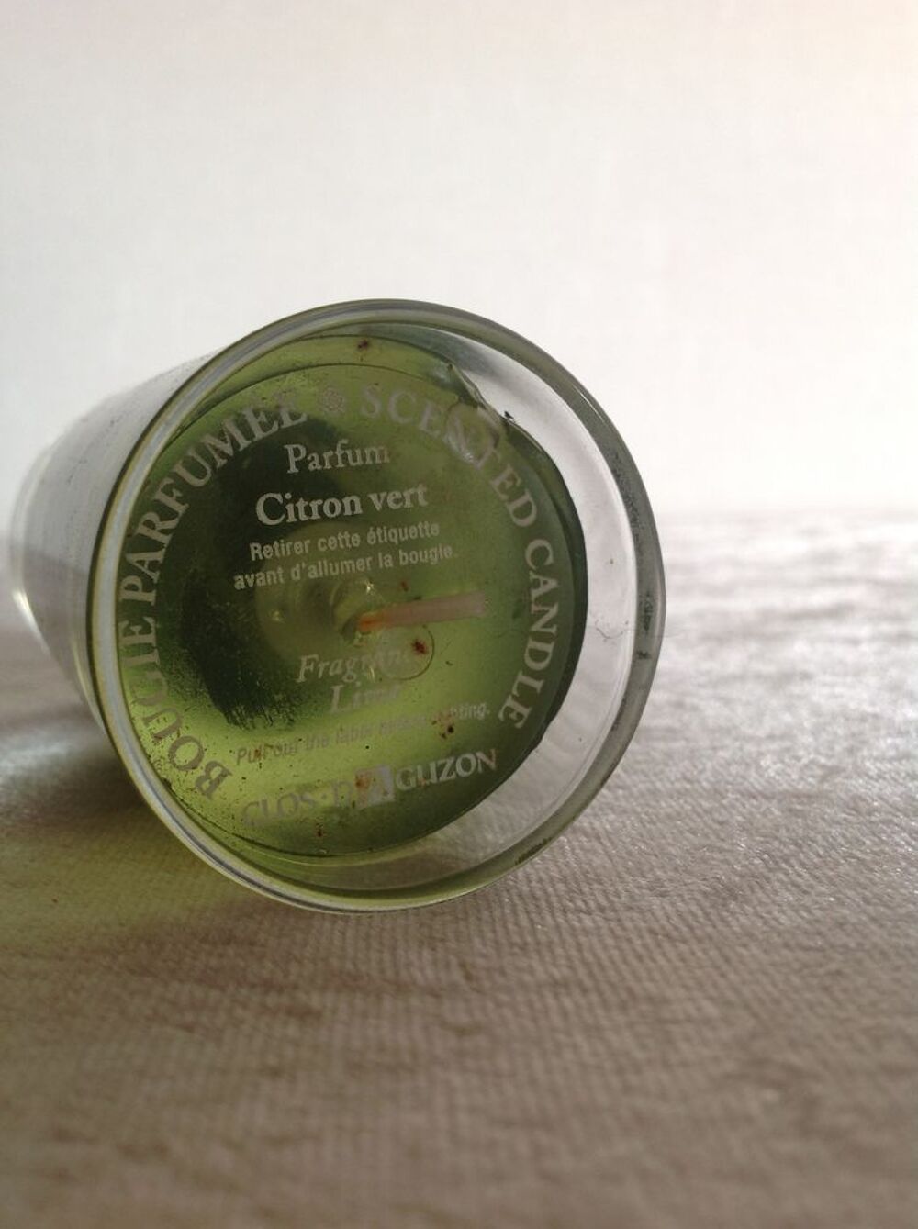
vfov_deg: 52.7
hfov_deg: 40.6
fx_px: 1241
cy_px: 614
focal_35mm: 35
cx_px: 459
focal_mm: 4.28
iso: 64
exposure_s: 1/15
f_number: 2.4
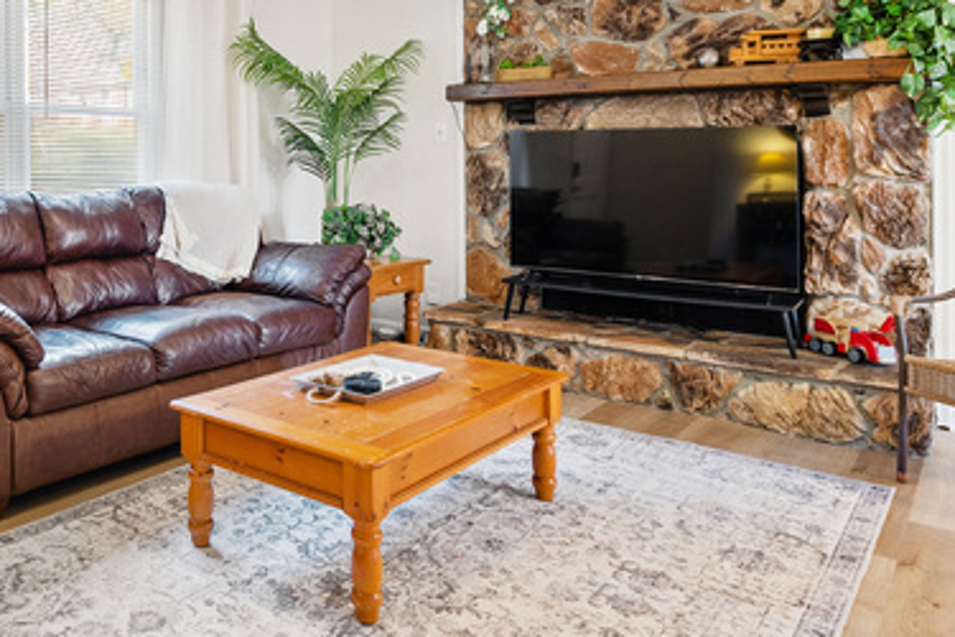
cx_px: 206
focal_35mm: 30
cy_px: 168
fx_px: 796
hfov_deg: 57.8
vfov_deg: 42.4
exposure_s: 1/1.25
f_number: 8
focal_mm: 10
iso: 100
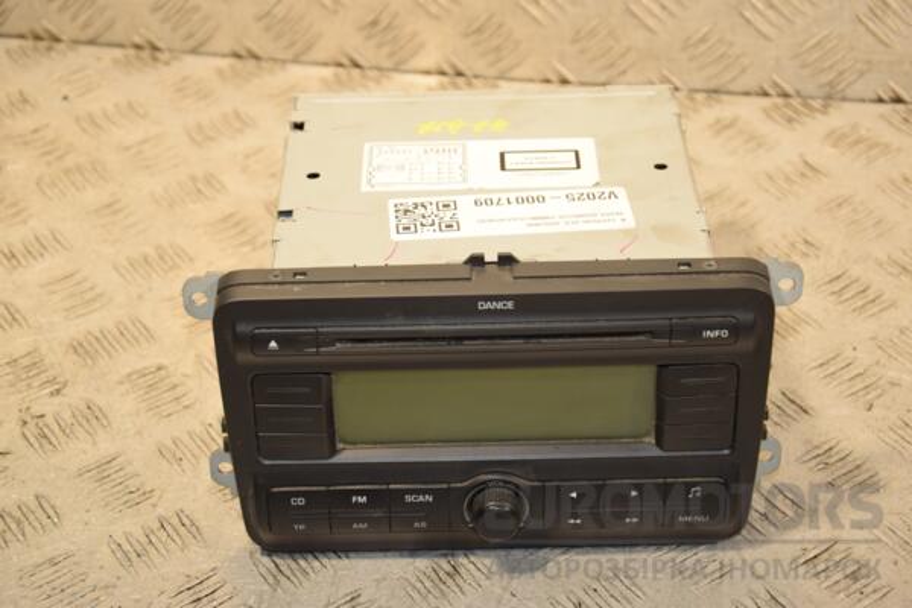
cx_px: 456
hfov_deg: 27.0
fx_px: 1900
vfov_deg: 18.2
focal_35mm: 75
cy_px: 304
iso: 800
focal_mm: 50
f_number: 5.6
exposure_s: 1/200
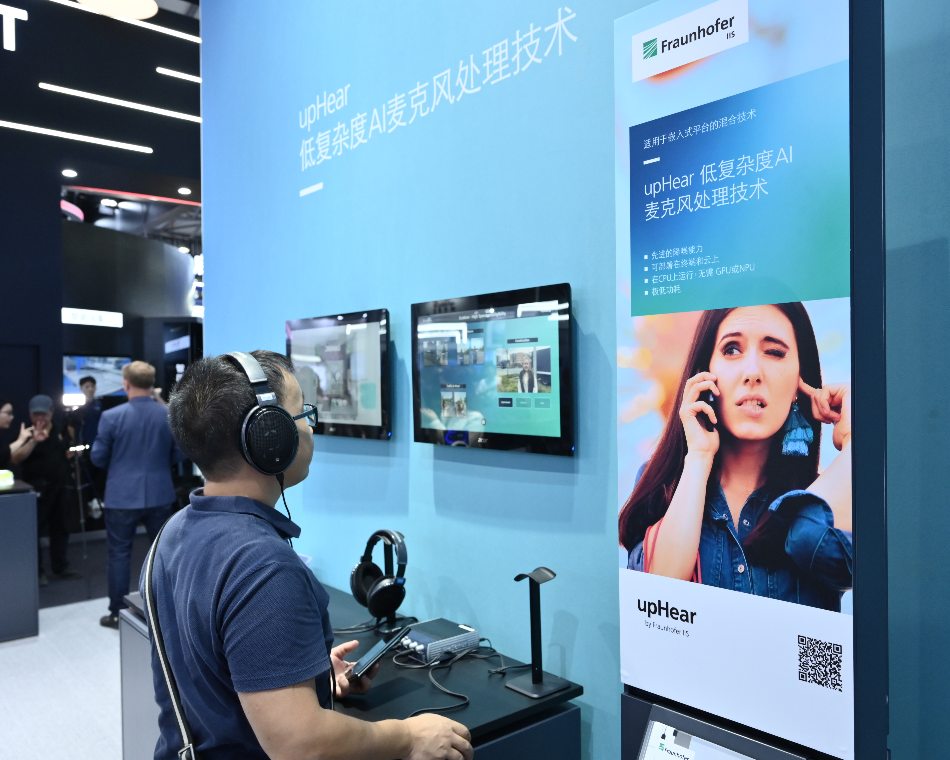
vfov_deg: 51.5
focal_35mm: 28
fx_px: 787
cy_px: 390
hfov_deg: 62.1
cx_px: 526
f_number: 5
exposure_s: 1/200
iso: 1600
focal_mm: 24
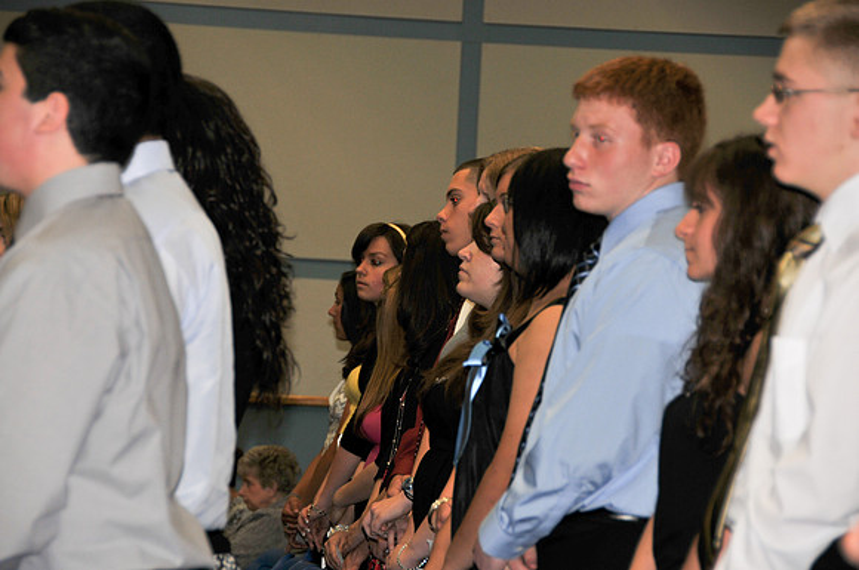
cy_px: 285
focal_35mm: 158
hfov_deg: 13.1
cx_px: 430
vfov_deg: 8.7
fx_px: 3753
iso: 200
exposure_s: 1/60
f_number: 5.3
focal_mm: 105
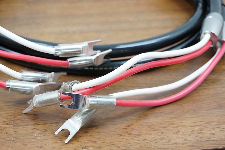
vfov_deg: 20.5
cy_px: 75
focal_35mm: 66
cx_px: 112
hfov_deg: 30.6
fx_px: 412
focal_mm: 44
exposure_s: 1/15
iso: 400
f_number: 5.6
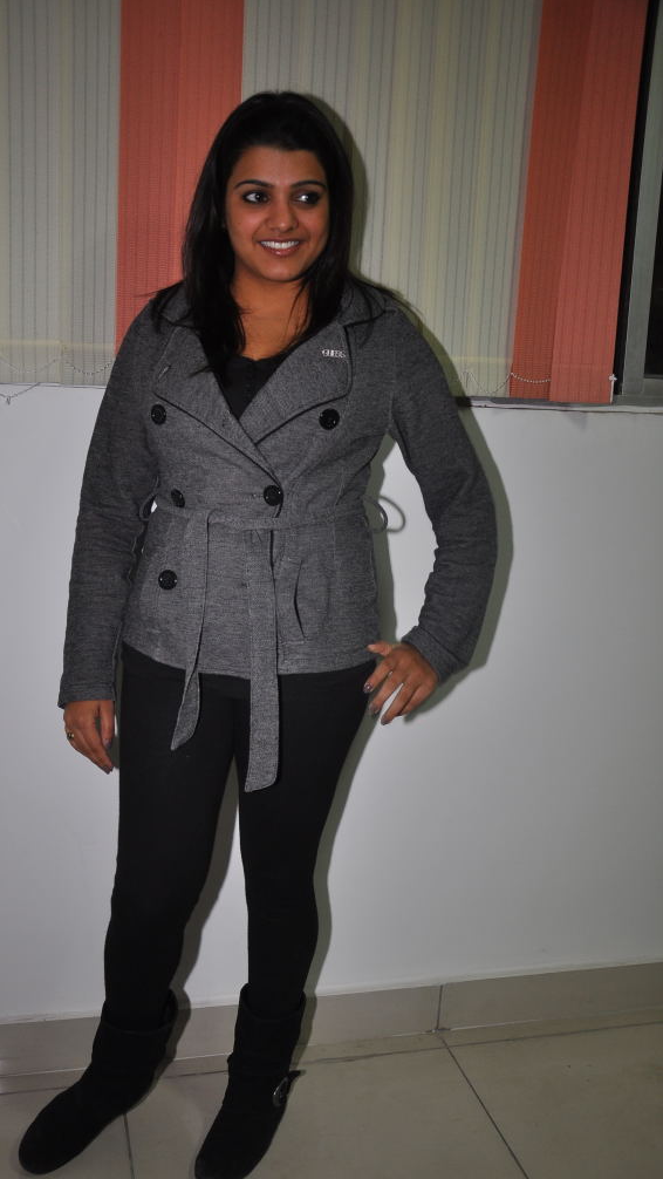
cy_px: 598
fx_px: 1048
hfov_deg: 35.0
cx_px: 266
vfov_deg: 58.7
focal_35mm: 34
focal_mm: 21
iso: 400
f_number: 5
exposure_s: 1/100
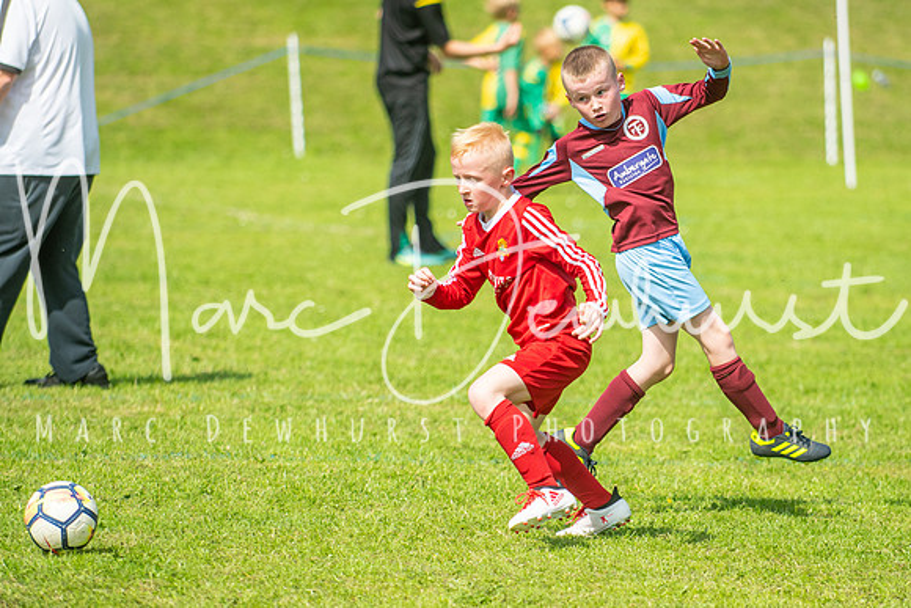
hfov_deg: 6.6
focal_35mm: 312
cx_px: 541
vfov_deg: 4.4
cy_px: 303
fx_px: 7890
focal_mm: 175
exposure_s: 1/2500
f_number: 3.2
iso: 250
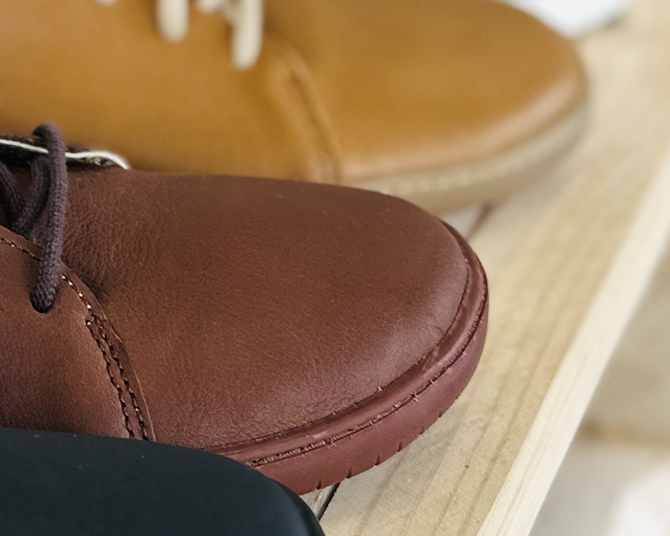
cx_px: -418
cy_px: -167
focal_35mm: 113
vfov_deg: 13.2
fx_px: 2241
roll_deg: +1.6
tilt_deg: -14.6
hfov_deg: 15.3
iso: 64
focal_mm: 6.86
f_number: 1.78
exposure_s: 1/183
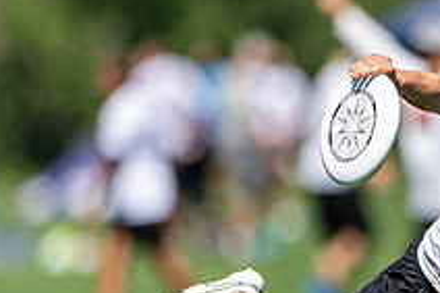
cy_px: 222
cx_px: 564
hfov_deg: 1.5
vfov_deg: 1.0
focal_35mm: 1378
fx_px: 16829
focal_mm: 400
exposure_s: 1/6400
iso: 280
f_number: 2.8
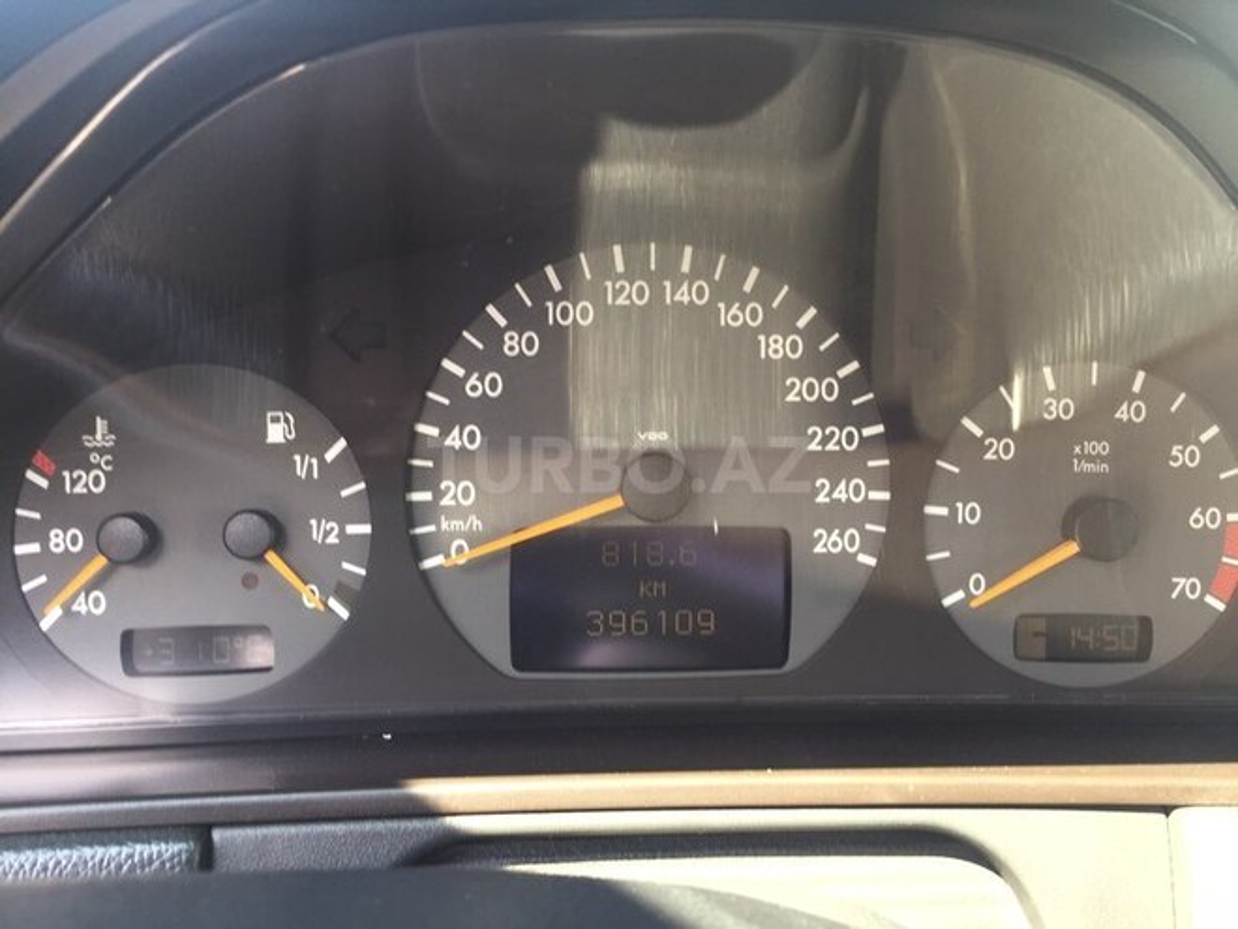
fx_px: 1037
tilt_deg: -19.0
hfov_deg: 61.7
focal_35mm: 29
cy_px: 464
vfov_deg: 48.2
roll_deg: -0.2
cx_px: 619
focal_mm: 4.15
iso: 32
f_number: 2.2
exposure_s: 1/50
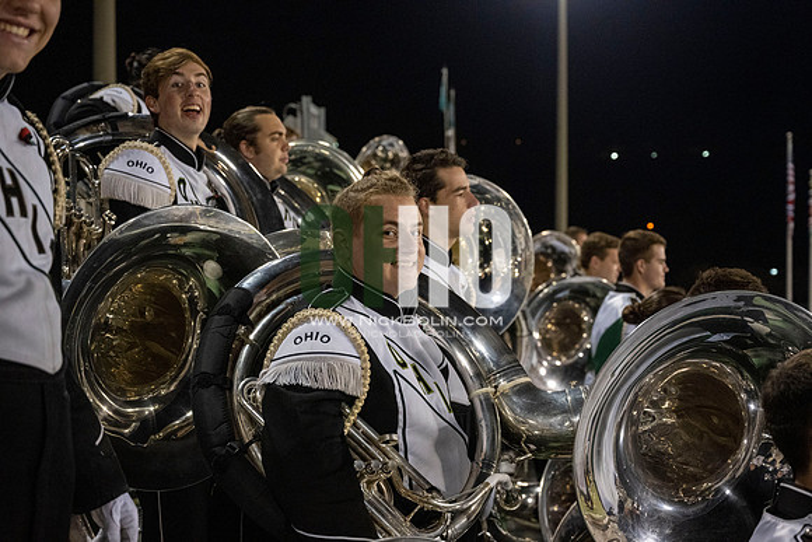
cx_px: 406
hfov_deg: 38.2
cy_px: 271
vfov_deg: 26.0
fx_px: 1173
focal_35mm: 52
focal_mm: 52
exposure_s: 1/500
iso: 3200
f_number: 4
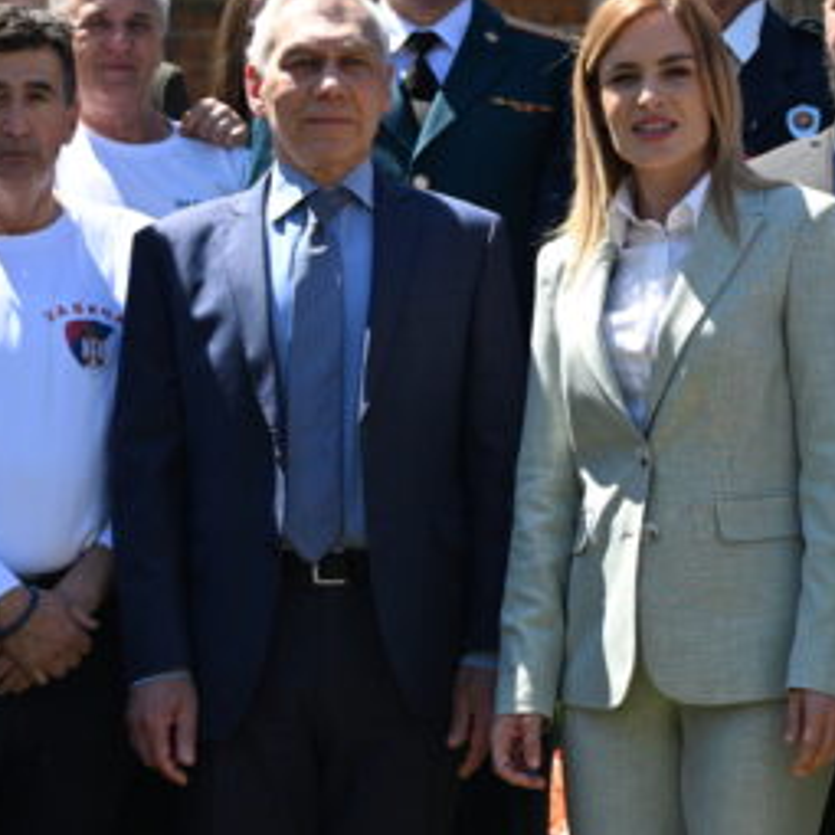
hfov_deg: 15.5
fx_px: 3057
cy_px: 242
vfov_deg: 15.5
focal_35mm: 112
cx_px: 540
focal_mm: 56
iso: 400
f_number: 4
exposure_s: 1/2000
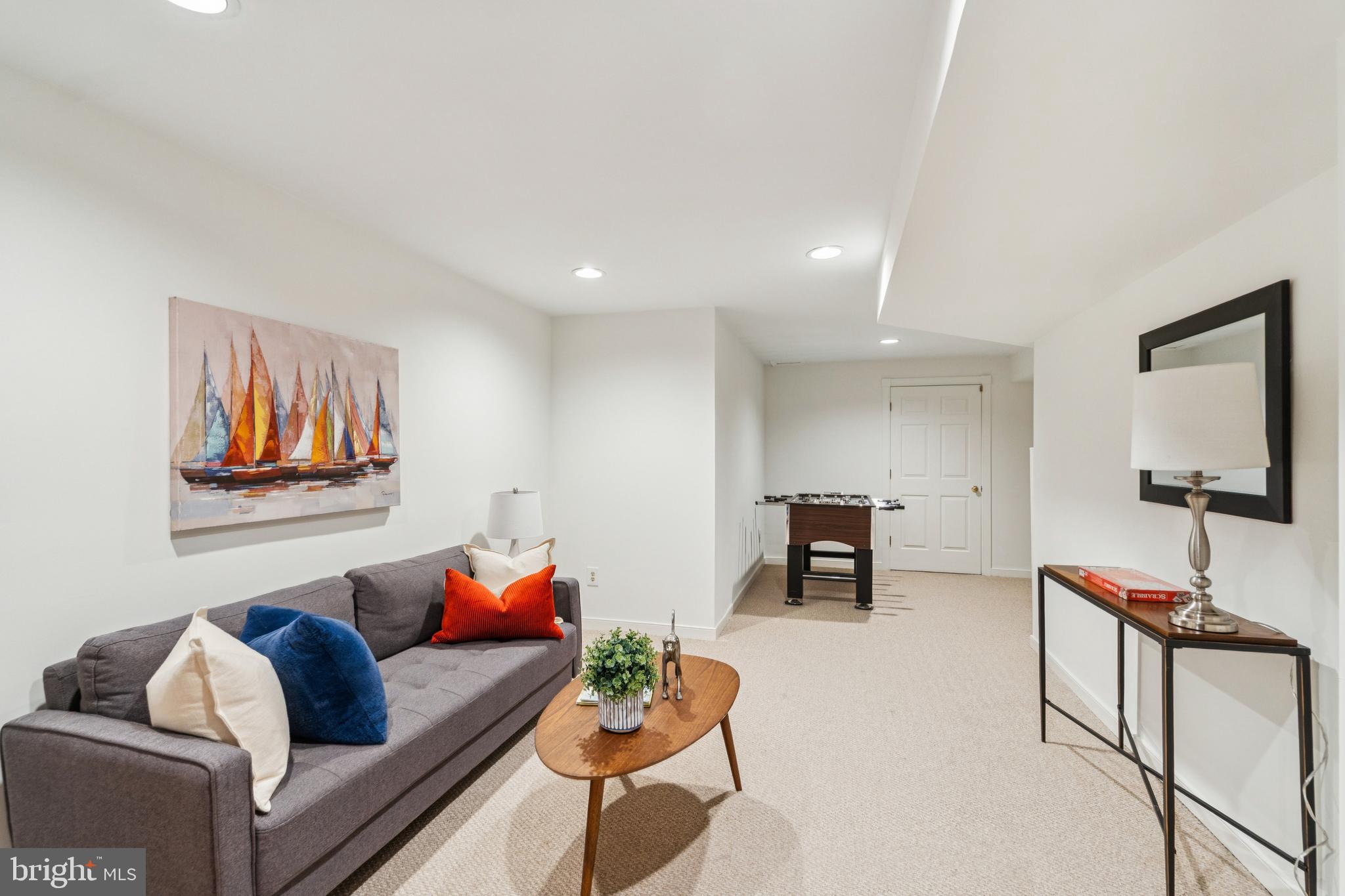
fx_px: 560
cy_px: 448
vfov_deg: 77.3
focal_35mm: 15
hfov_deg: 100.4
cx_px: 672
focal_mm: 10
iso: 200
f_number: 7.1
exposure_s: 1/1.67
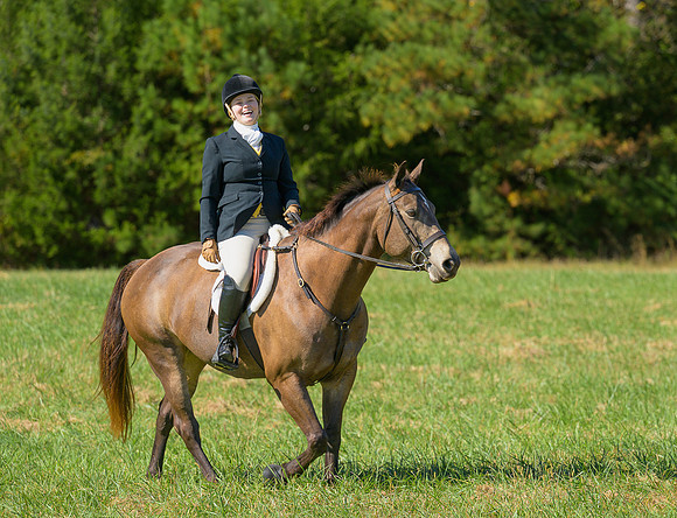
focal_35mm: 184
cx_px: 362
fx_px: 3619
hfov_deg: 10.7
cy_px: 251
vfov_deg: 8.2
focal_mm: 145
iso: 200
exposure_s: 1/500
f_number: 4
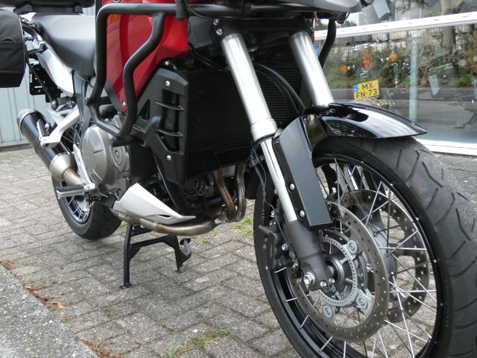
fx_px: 524
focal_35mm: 38
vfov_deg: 37.7
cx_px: 238
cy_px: 179
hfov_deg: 49.0
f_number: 3.5
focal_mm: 6.8
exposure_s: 1/500
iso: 800
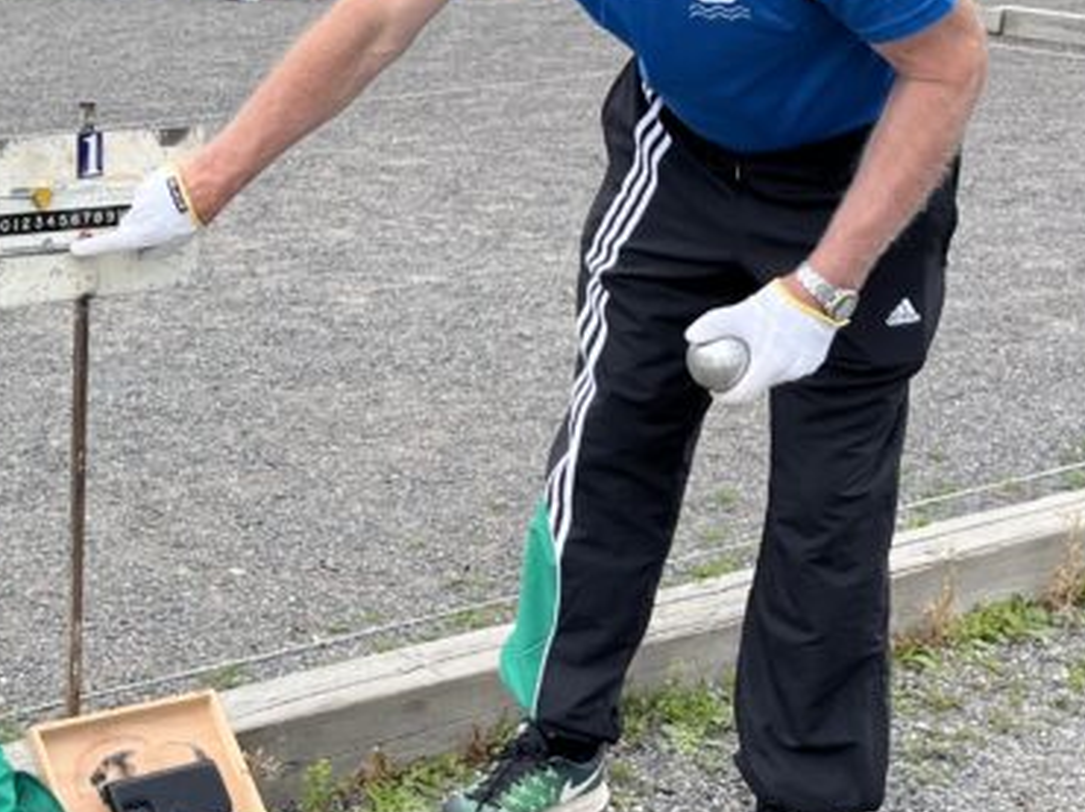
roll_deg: +0.2
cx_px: 144
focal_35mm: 72
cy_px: 237
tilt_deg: -11.9
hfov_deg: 26.3
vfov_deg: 20.3
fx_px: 2255
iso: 50
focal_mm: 5.1
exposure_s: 1/1140
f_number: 1.6
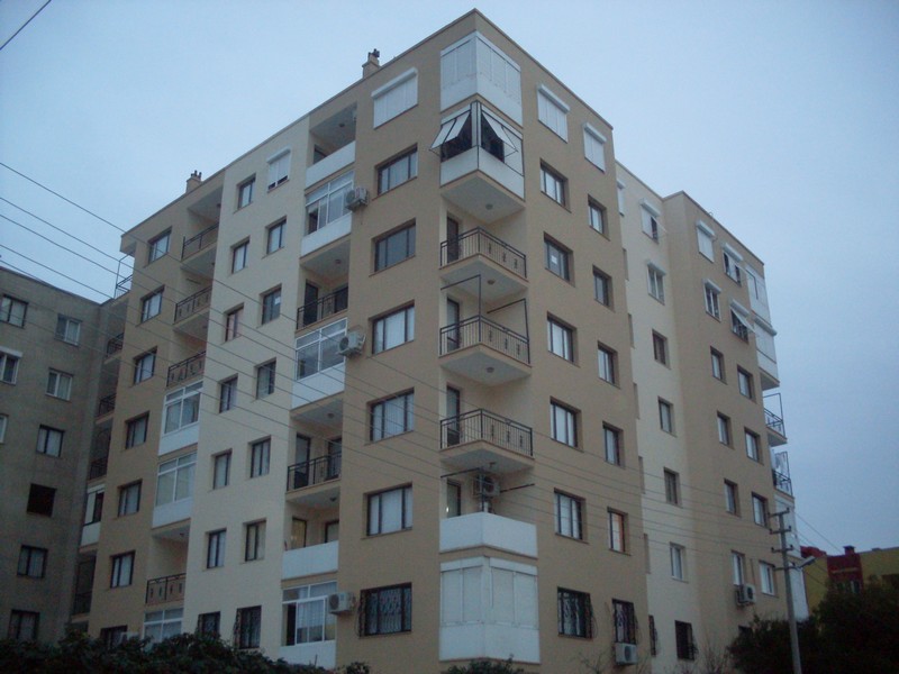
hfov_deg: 49.0
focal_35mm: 38
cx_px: 450
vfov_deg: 37.7
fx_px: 987
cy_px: 337
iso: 240
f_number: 2.8
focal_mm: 6.3
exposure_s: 1/45
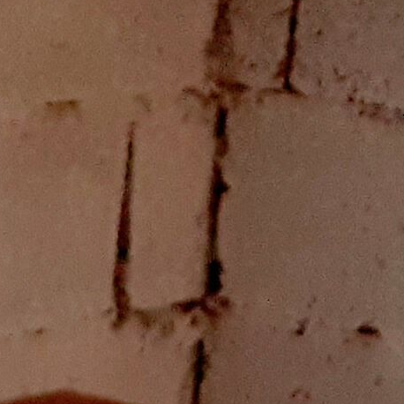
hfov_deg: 8.0
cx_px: -183
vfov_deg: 7.1
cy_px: 1300
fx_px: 2839
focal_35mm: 215
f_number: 1.9
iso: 250
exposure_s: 1/25
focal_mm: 3.6
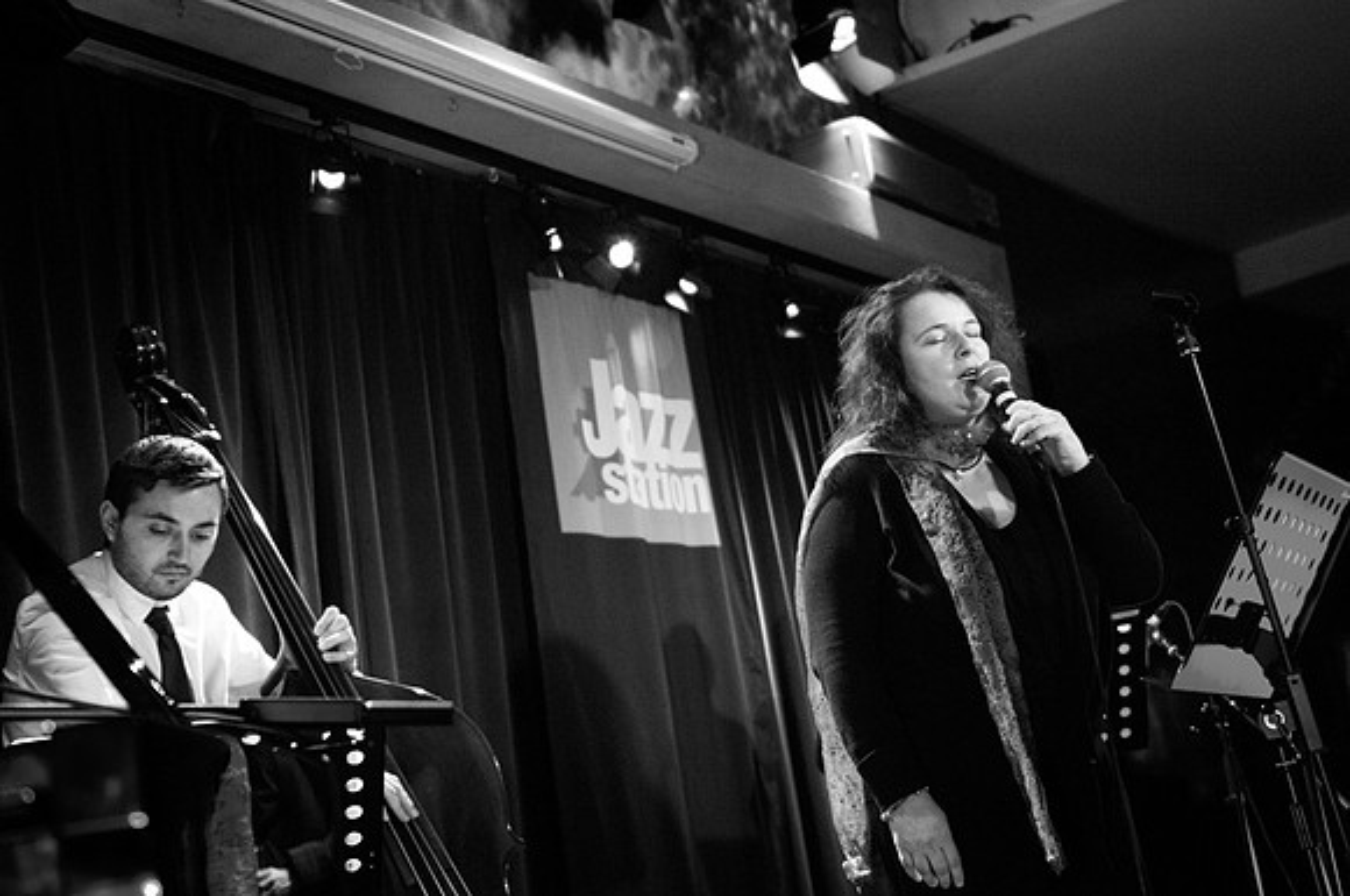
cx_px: 675
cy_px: 448
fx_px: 1910
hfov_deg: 38.9
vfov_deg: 26.4
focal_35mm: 51
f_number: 2.8
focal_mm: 34
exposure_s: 1/80
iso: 800
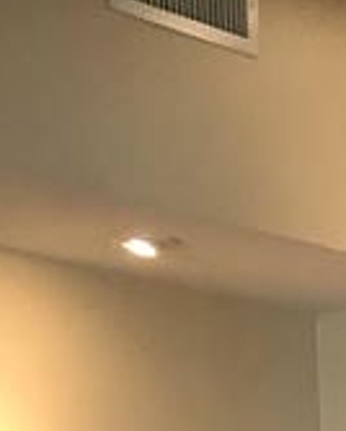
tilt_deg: -6.3
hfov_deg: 6.6
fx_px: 2504
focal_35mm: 196
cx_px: 1291
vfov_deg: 9.2
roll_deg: +0.7
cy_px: 872
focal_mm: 3.99
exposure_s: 1/15
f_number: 1.8
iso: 80
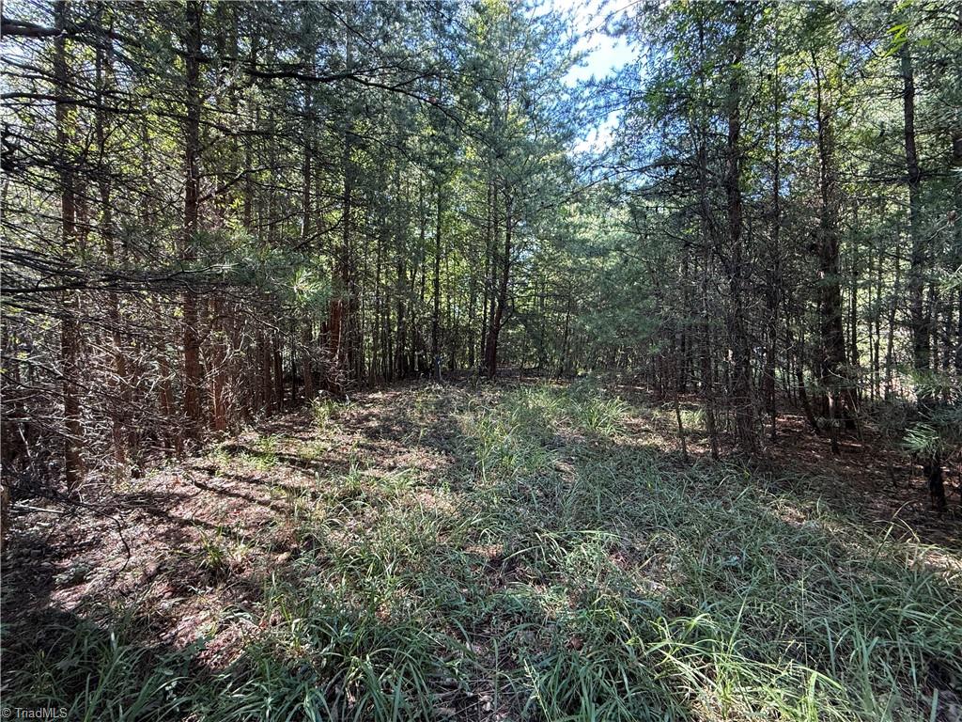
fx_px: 389
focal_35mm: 14
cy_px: 361
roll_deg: -1.0
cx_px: 481
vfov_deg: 85.7
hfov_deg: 102.1
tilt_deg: -3.0
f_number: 2.2
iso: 160
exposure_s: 1/99
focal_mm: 2.22
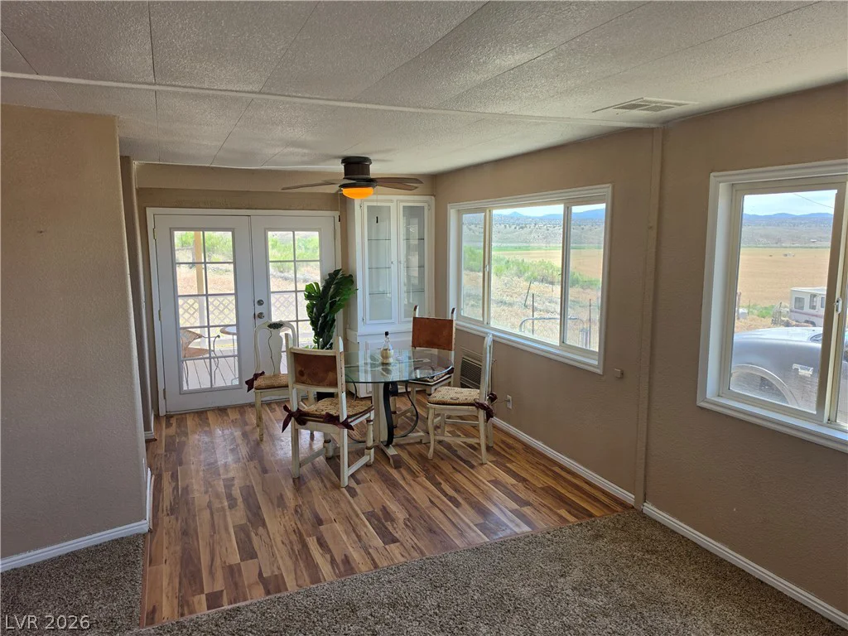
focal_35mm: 23
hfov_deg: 73.9
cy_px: 318
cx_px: 424
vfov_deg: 58.9
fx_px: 563
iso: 10
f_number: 1.4
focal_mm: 6.5
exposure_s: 1/165
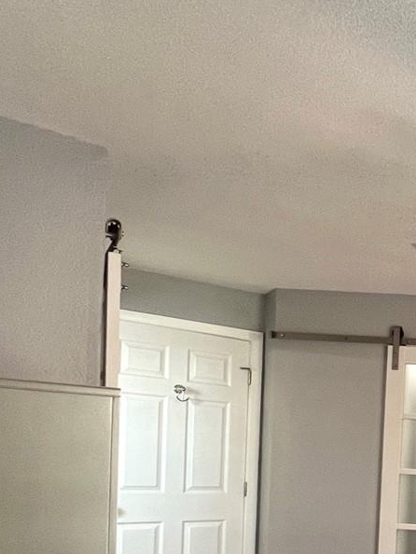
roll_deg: -2.9
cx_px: 605
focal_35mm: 35
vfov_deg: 48.0
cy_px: 483
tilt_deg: -2.1
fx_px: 560
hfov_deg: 28.5
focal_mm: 1.57
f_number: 1.8
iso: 250
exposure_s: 1/60
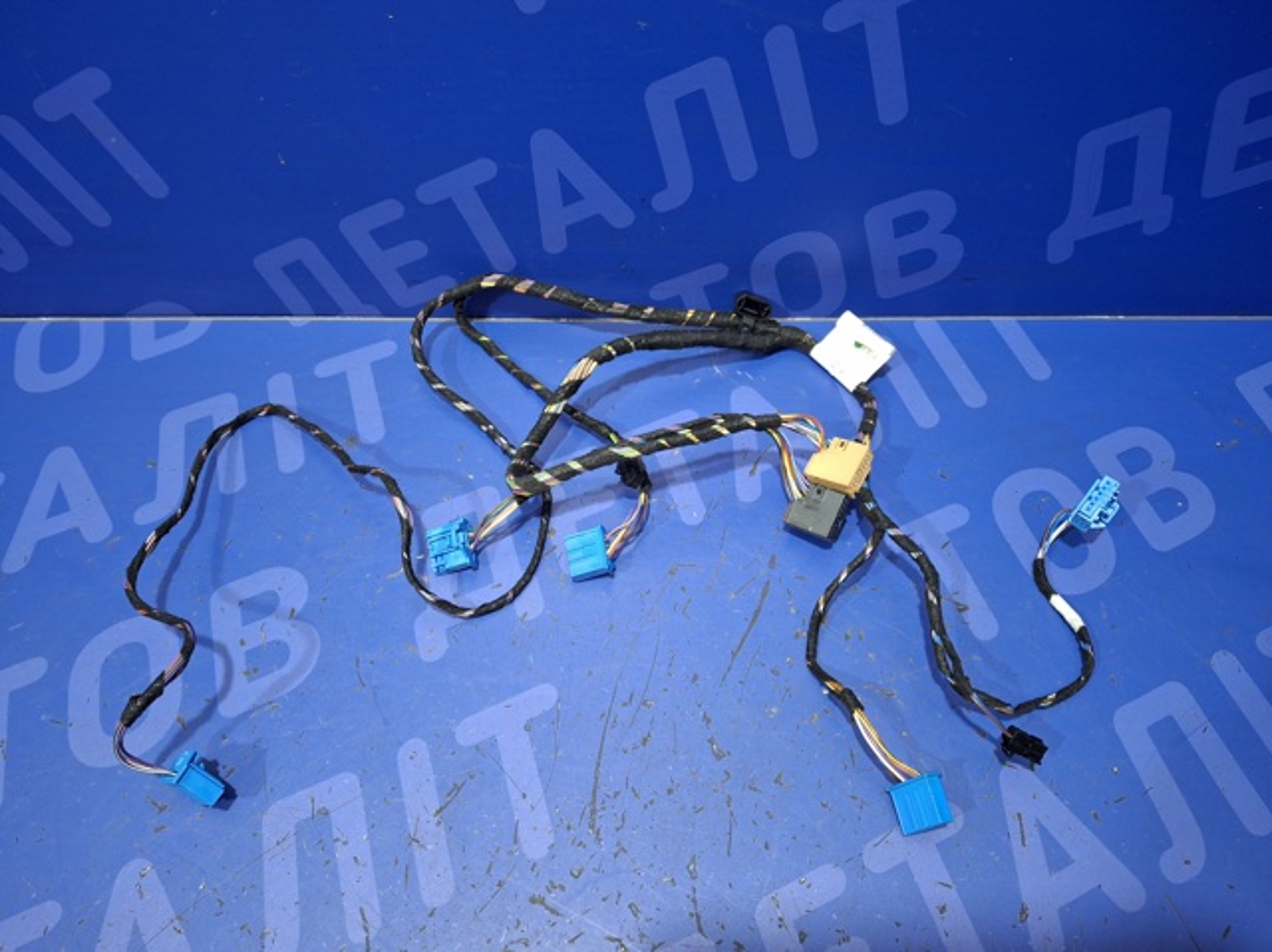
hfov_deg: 69.4
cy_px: 476
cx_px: 636
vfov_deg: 54.8
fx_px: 918
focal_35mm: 25
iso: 250
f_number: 1.8
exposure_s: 1/33
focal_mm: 4.69
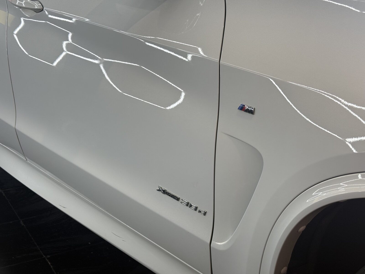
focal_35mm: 48
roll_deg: -1.2
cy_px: 137
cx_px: 182
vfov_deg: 30.3
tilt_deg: -17.4
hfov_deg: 39.7
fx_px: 506
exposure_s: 1/195
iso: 64
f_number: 1.78
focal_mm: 6.76
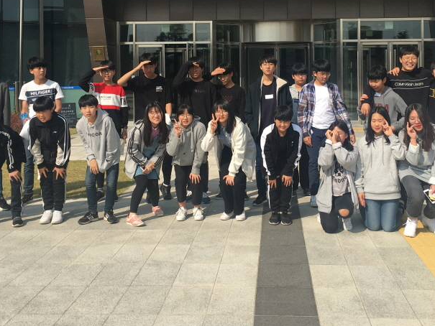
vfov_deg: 30.2
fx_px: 591
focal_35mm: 47
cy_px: 70
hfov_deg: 40.4
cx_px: 242
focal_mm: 4.15
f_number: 2.2
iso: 25
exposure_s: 1/1425
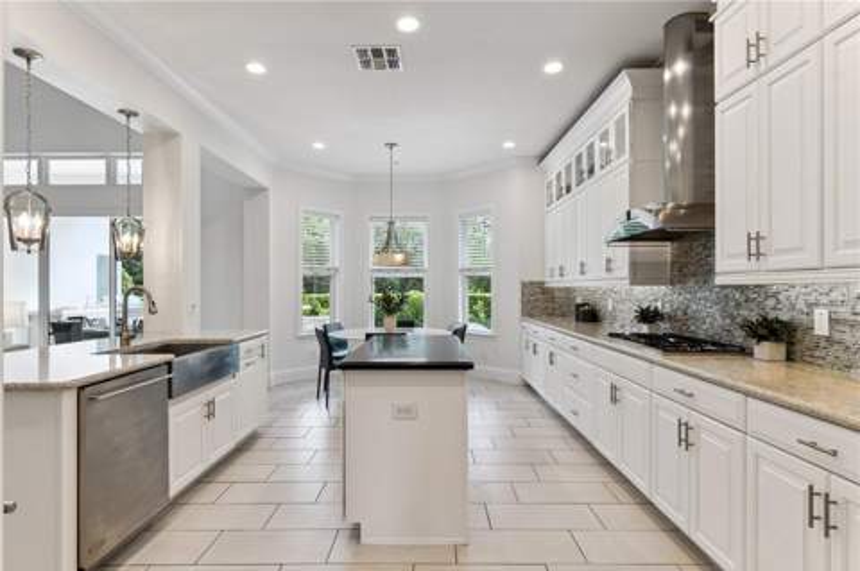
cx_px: 430
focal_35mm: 19
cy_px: 286
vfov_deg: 64.4
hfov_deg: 87.0
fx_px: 453
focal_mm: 19
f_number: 10
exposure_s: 1/50
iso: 800
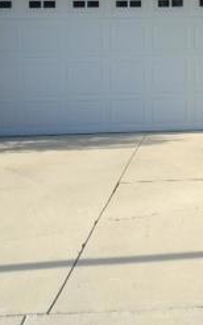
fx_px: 805
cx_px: 289
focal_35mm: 91
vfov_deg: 22.3
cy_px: 37
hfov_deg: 13.7
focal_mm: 4.13
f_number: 2.4
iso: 50
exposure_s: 1/553
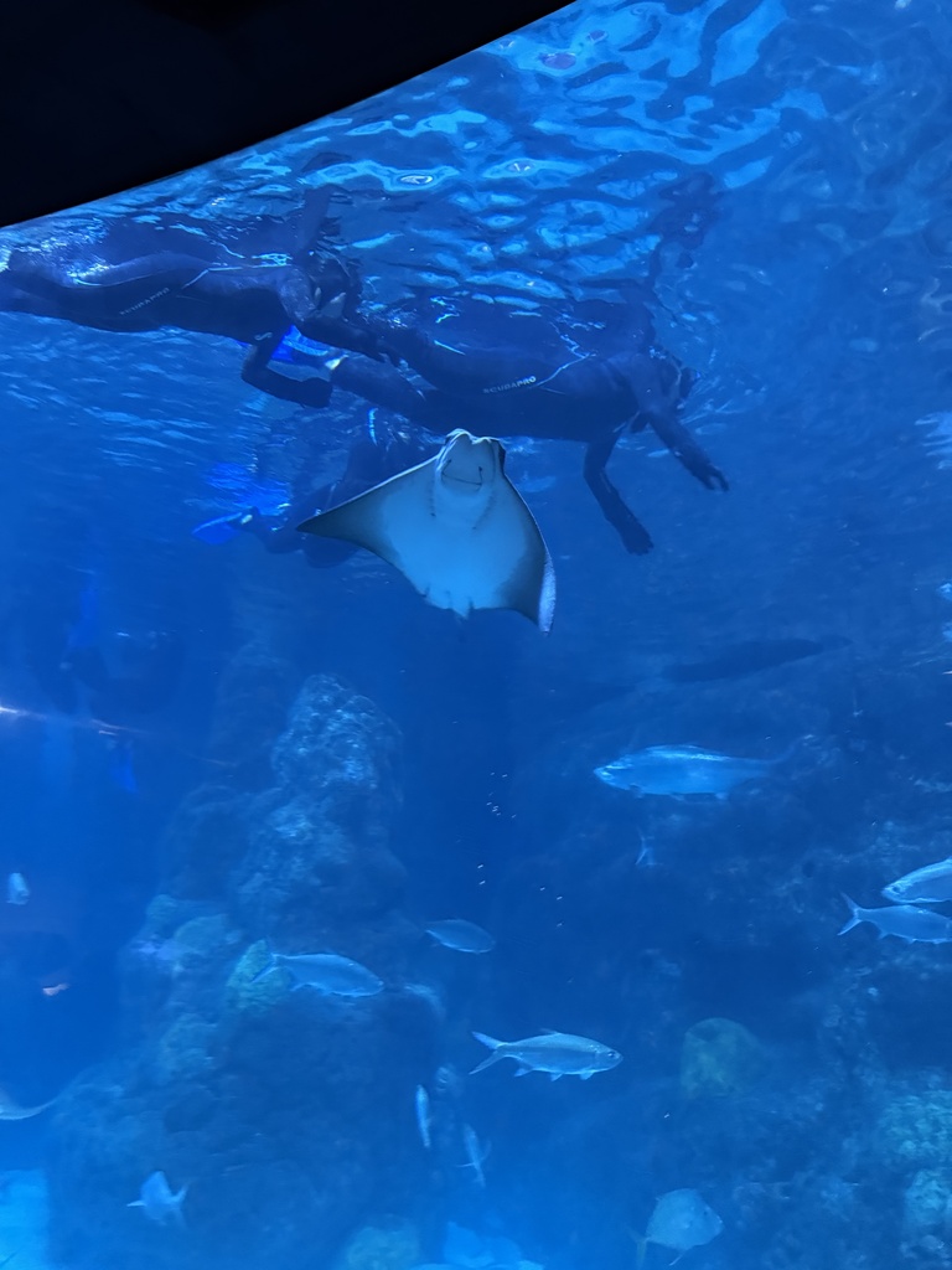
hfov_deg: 56.8
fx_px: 880
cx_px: 476
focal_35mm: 24
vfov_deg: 71.6
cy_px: 635
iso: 1000
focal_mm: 6.76
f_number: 1.78
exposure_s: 1/40
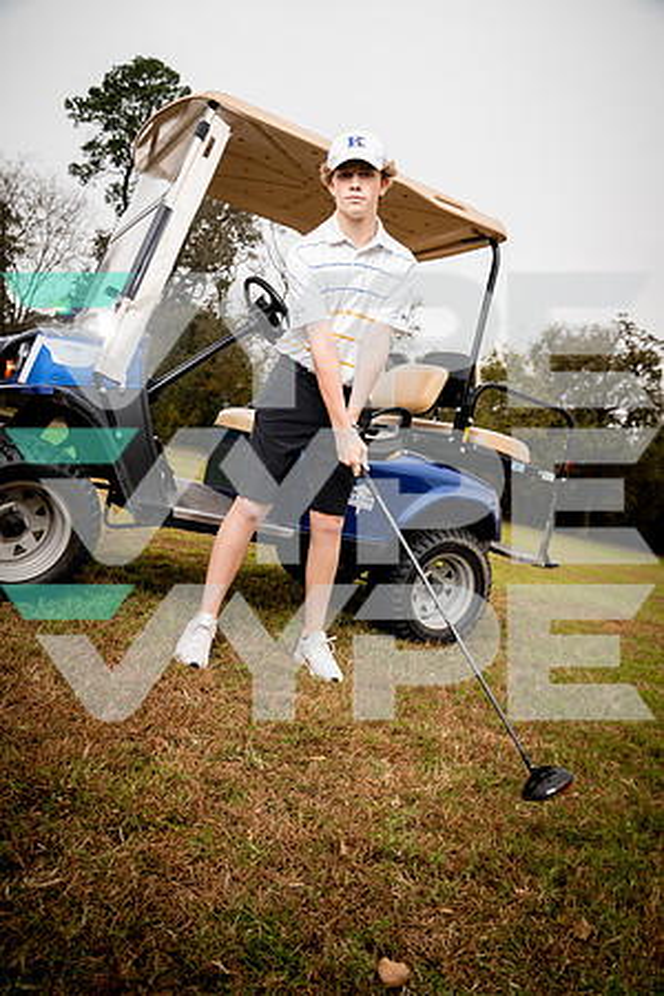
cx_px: 332
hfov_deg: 49.6
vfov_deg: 69.4
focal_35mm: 26
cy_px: 498
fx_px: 719
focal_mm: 26
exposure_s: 1/250
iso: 200
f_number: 4.5
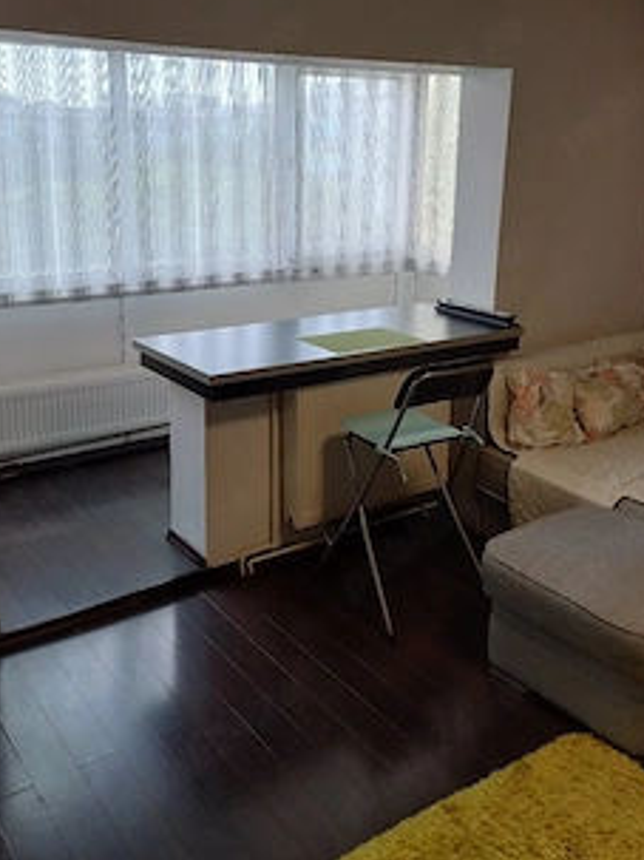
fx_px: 819
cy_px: 341
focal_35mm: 33
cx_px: 267
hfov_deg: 42.8
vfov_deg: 54.9
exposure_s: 1/49
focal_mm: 4.65
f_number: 1.8
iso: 64
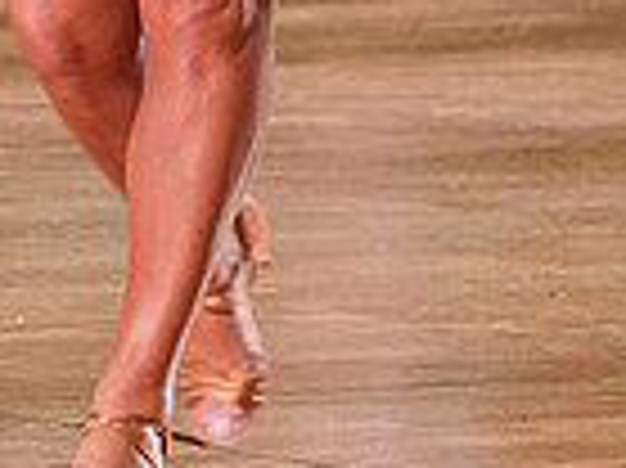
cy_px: -518
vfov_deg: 2.5
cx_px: -214
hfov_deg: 3.3
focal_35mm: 593
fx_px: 10715
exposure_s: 1/200
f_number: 5.6
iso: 4000
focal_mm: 148
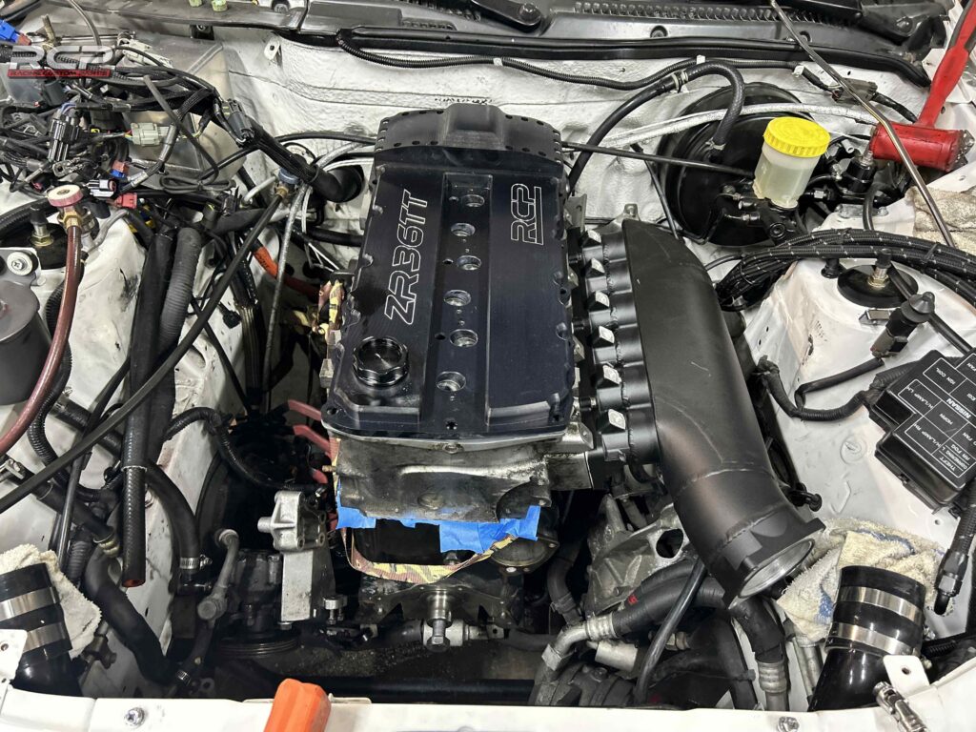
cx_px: 488
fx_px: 733
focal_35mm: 26
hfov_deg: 67.3
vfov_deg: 53.1
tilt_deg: -45.9
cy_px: 366
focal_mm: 5.7
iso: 500
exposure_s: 1/60
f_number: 1.5
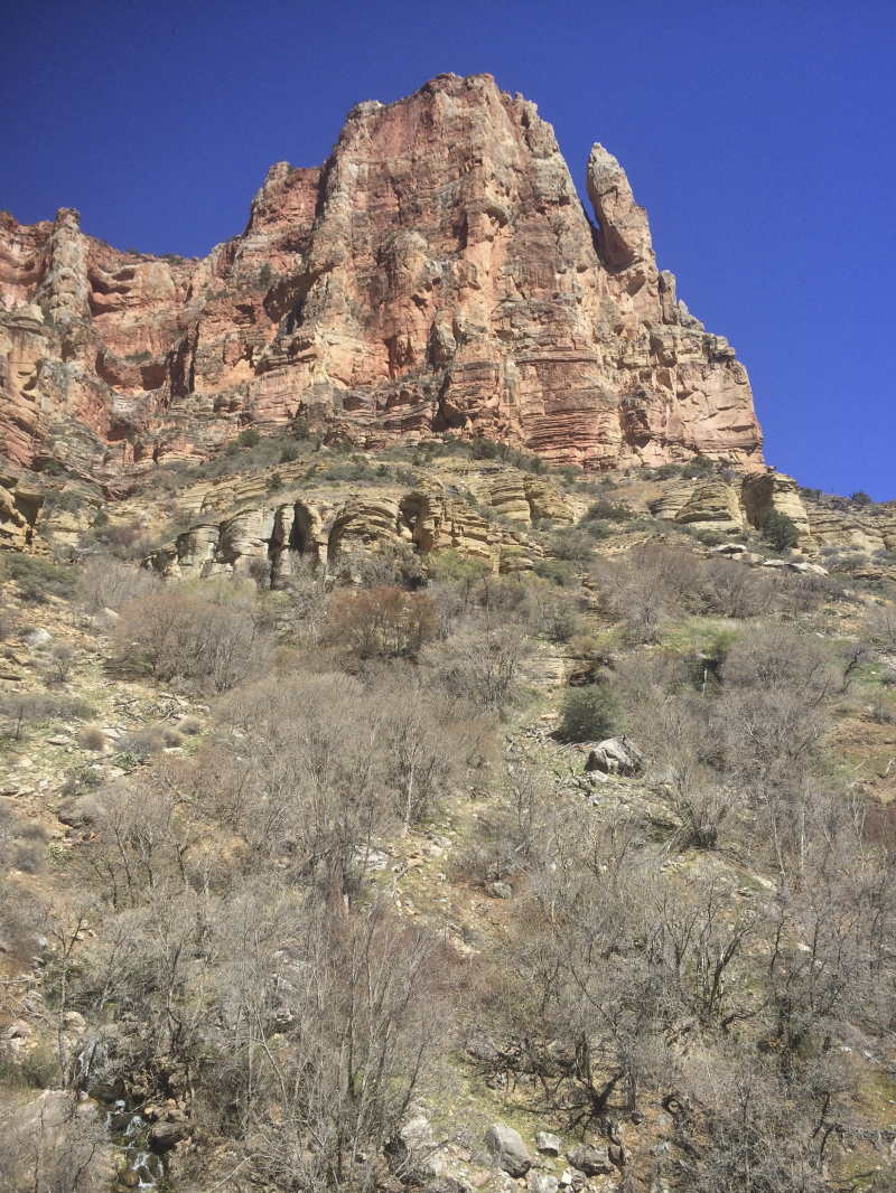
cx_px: 448
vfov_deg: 60.0
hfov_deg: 46.8
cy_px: 596
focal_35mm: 30
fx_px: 1035
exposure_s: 1/1325
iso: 32
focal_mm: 4.12
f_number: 2.2
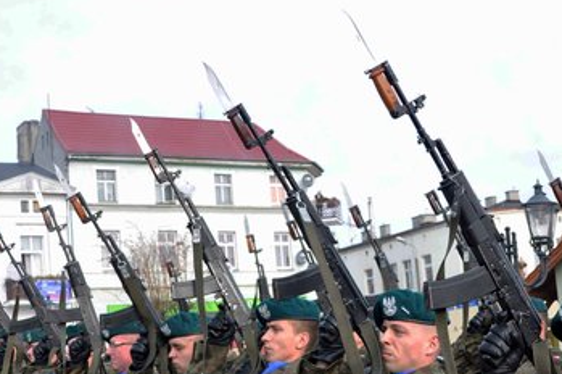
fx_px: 1091
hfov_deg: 28.9
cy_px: 282
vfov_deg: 19.3
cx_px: 320
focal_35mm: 70
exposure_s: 1/200
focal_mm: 25
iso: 200
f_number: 7.1
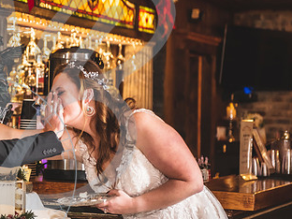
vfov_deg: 11.9
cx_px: 27
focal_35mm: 125
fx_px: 1054
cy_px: 93
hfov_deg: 15.6
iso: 1000
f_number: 2.8
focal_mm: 70
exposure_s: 1/100
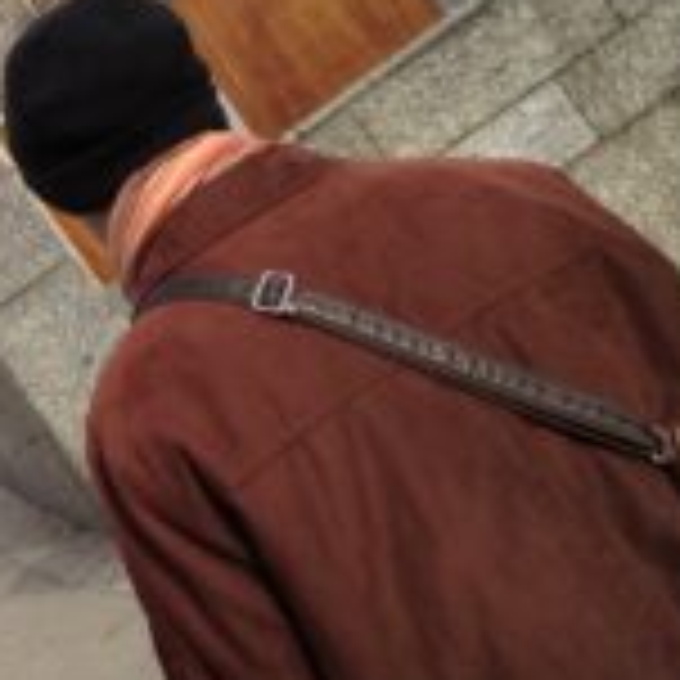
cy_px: 297
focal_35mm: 82
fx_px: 1822
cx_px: -81
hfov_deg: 20.1
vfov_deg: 21.1
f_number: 2.4
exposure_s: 1/767
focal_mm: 4.28
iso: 50
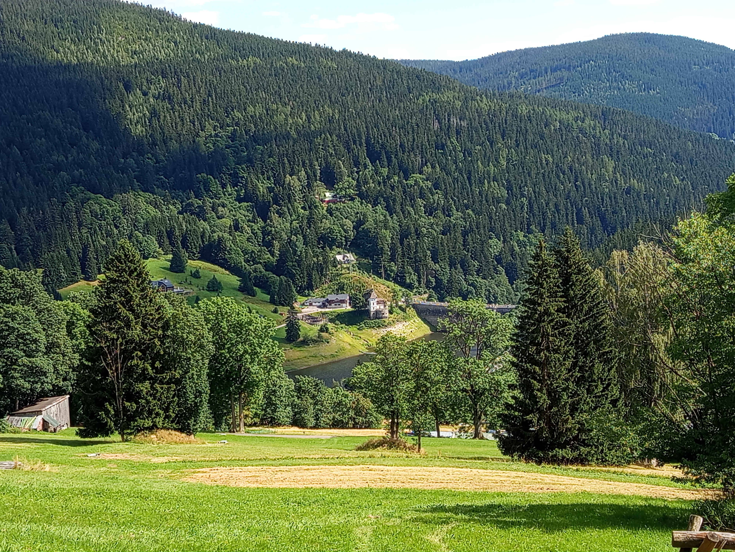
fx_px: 1210
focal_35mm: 57
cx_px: 368
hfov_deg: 33.8
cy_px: 276
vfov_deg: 25.7
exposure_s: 1/391
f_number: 1.7
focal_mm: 5.24
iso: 50
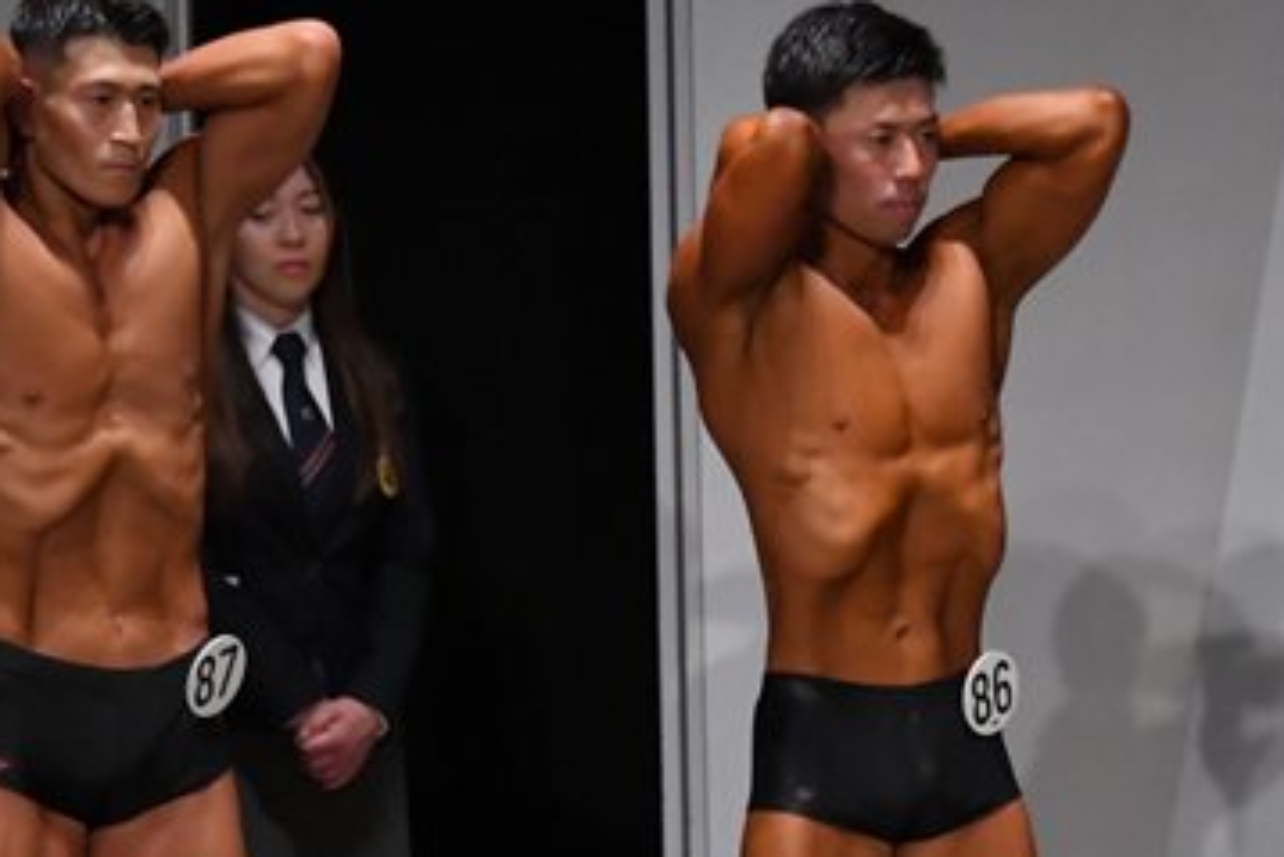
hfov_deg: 4.7
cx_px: 680
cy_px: 800
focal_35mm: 437
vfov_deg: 3.1
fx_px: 15592
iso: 5000
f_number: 5.6
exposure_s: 1/400
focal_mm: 135
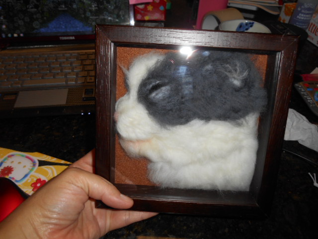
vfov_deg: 53.1
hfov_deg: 67.3
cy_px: 120
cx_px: 159
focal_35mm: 26
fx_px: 239
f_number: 3.4
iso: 80
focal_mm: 4.7
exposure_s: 1/25
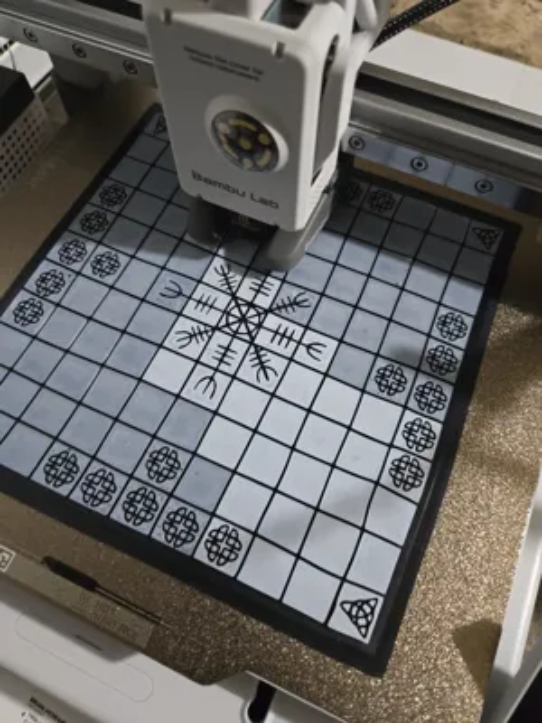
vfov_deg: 73.9
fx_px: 480
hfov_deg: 58.9
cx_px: 271
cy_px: 362
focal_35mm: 23
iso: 800
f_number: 1.8
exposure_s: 1/60
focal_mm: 5.4
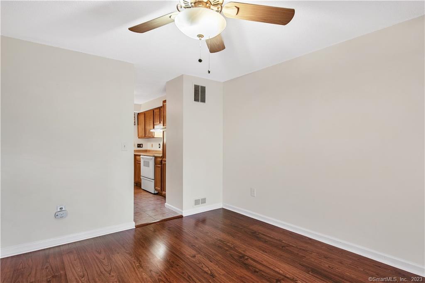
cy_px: 142
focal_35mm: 19
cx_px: 212
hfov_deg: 86.9
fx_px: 224
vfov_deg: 64.6
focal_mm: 19
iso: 320
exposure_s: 1/15
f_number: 7.1
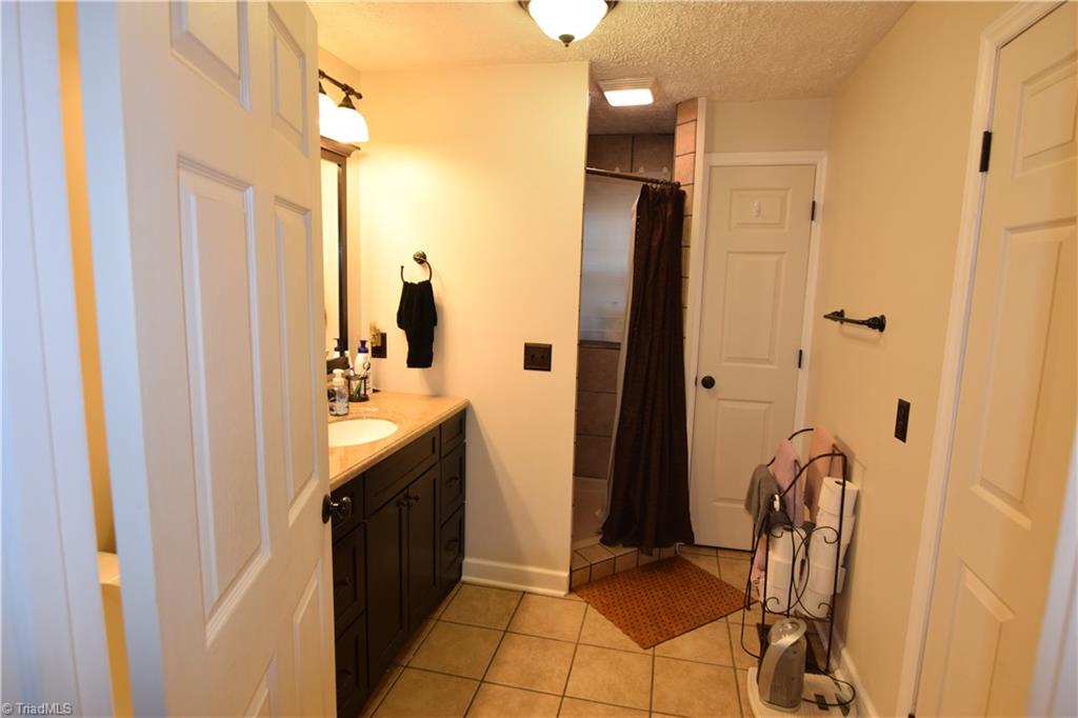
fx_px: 539
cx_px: 539
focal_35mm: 18
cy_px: 359
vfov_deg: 67.3
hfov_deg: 90.0
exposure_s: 1/80
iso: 800
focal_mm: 12
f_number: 4.5
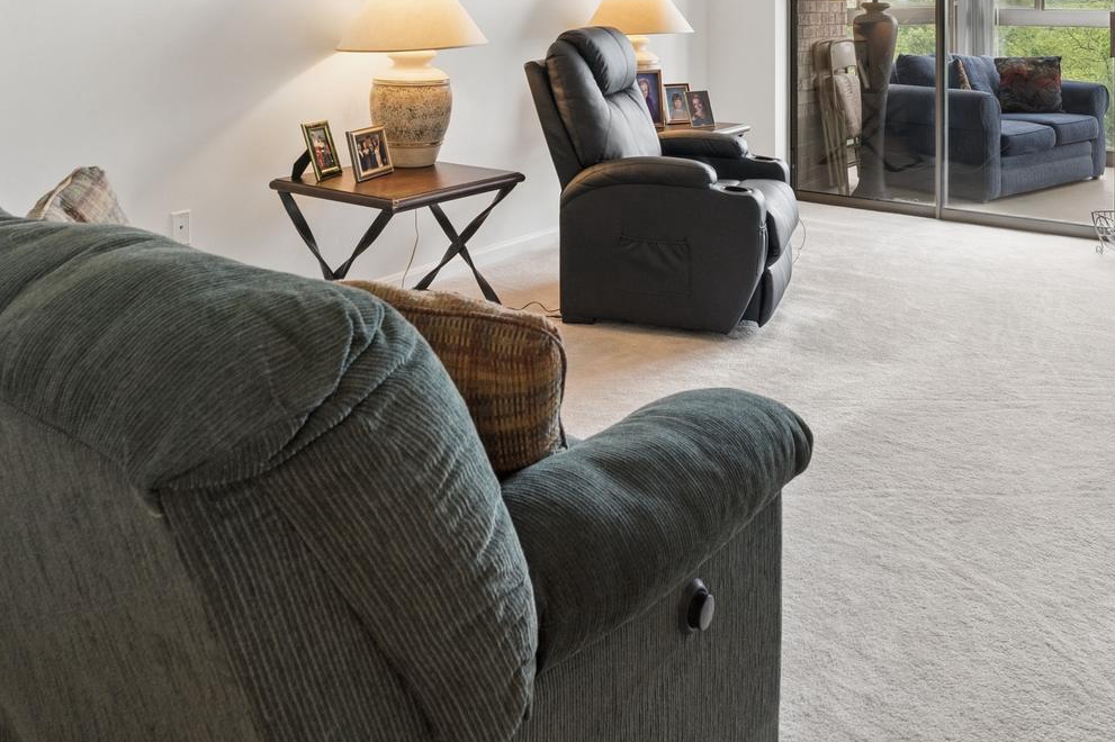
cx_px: 603
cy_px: 14
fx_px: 979
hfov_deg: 59.2
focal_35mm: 32
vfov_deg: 37.5
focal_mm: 15.3
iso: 1250
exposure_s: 1/100
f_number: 7.1
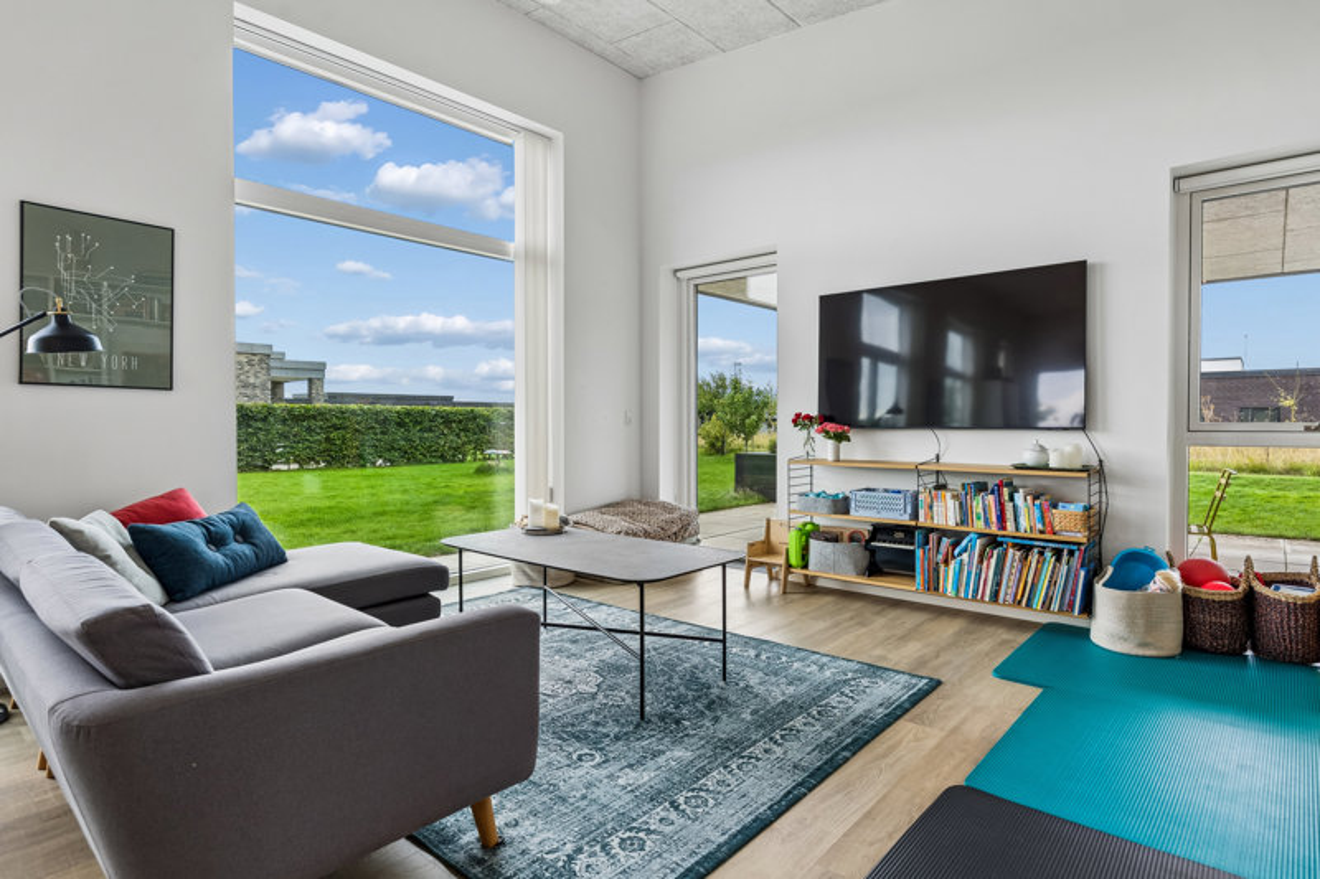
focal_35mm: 20
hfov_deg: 85.4
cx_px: 660
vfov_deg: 63.2
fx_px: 715
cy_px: 440
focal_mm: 19.5
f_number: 8
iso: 200
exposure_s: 1/60
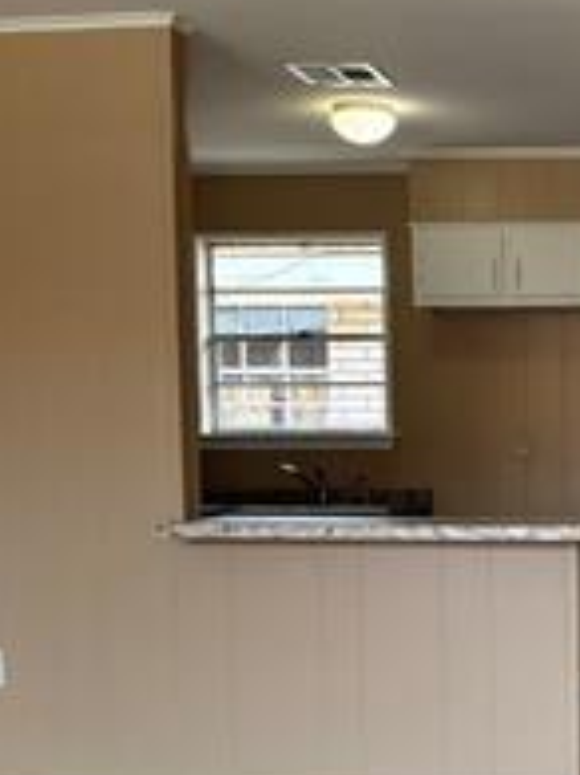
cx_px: 703
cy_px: 576
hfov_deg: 19.9
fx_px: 1543
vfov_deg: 27.8
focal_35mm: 69
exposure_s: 1/172
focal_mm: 3
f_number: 1.8
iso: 64
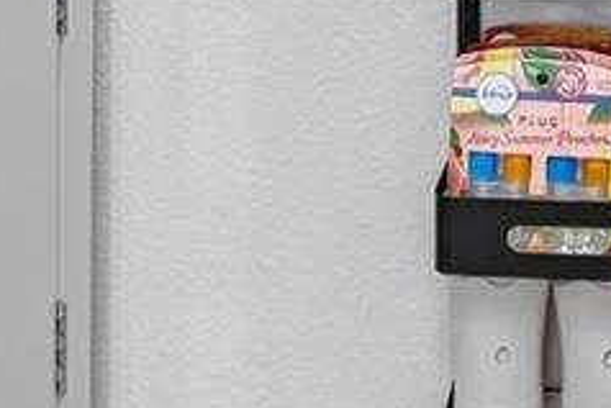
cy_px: -514
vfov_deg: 12.2
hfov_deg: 21.2
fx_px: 1596
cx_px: 560
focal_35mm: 94
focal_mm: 14
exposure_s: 1/125
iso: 400
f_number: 8
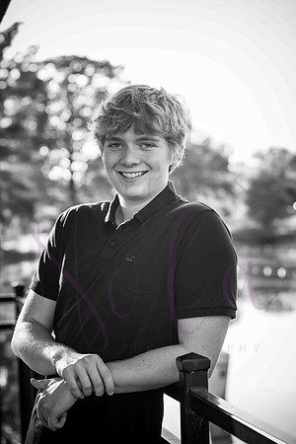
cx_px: 148
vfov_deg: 25.4
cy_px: 222
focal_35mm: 80
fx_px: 987
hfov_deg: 17.1
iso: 800
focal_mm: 80
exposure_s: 1/640
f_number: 5
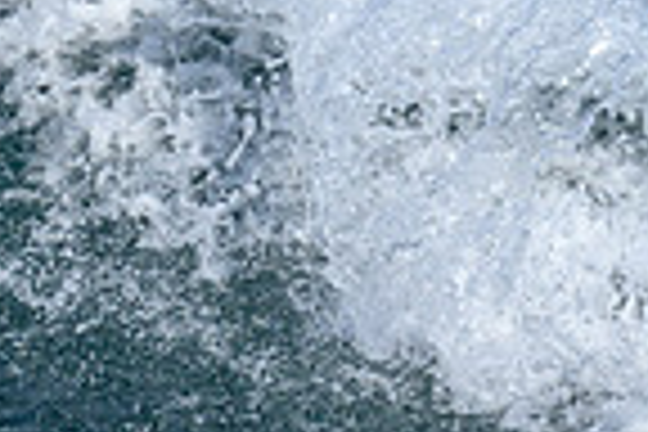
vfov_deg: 0.4
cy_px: -227
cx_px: 1053
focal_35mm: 3231
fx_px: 58153
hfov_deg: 0.6
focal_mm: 800
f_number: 6.3
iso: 360
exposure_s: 1/2000
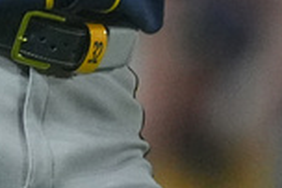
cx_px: -54
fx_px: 31565
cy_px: -309
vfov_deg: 0.3
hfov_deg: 0.5
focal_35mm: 4034
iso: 6400
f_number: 4
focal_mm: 600
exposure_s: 1/2000
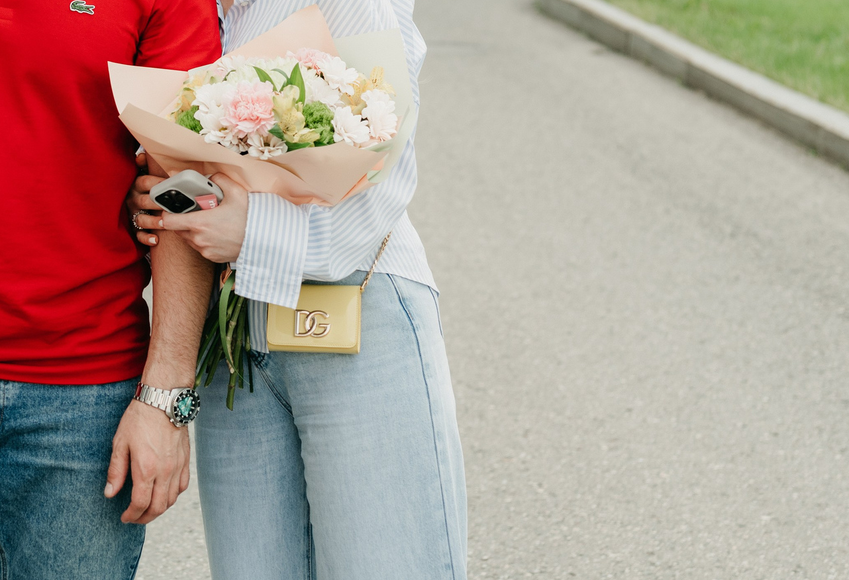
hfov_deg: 16.4
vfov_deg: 11.2
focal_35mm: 123
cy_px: -8
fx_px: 2923
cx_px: 157
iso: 125
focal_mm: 55
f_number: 4
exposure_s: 1/320
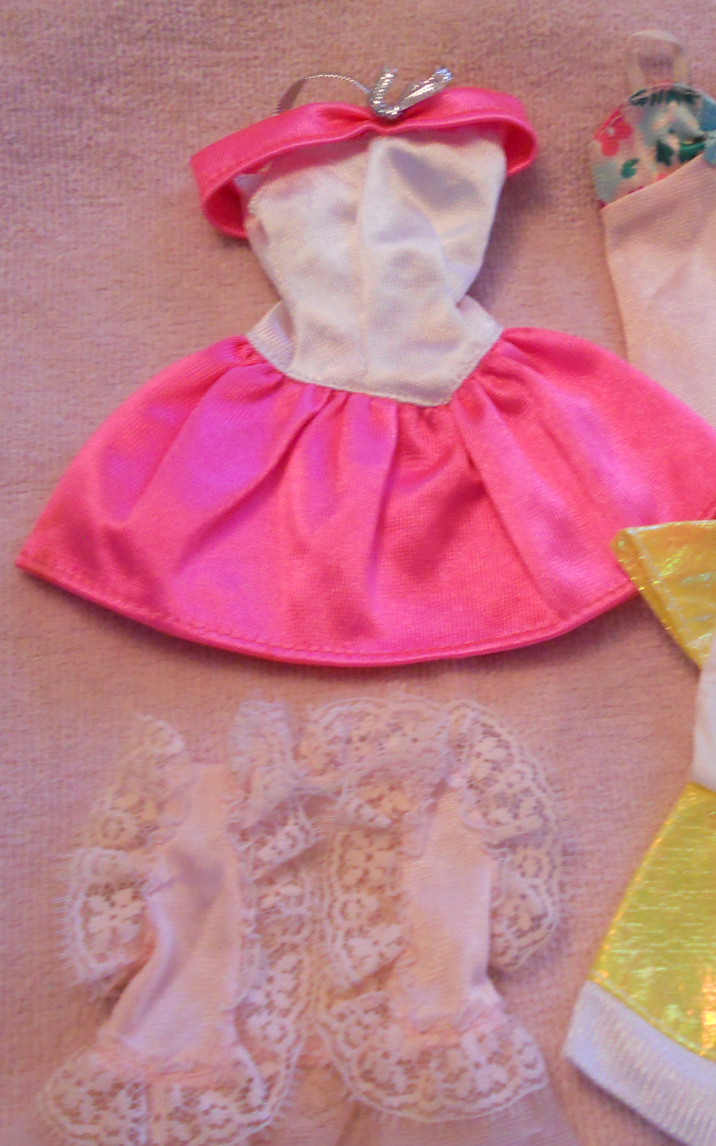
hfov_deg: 27.5
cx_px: 564
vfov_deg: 43.5
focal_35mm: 46
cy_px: 575
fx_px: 1437
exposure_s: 1/30
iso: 400
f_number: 3.5
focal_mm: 5.8
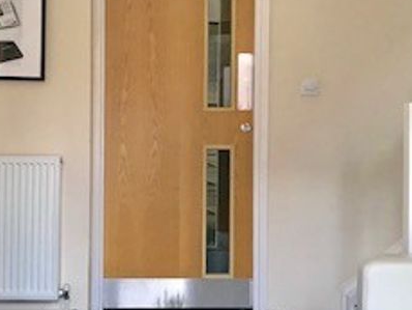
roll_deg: -1.0
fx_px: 929
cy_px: 143
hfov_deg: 25.0
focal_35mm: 78
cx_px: 181
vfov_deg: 18.9
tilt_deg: +0.3
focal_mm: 3.99
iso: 25
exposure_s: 1/33
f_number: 1.8
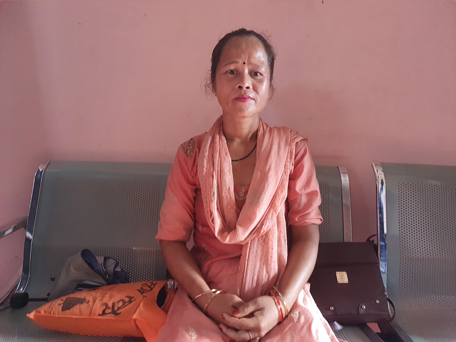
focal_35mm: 24
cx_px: 228
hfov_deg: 71.6
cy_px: 171
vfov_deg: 56.8
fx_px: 316
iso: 500
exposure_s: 1/50
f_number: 1.8
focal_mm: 5.23
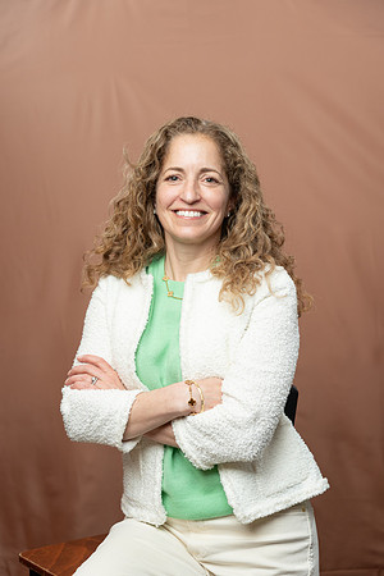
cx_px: 192
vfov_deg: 30.1
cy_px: 288
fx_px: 1072
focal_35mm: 67
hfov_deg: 20.3
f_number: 4
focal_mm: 67
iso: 320
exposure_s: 1/160
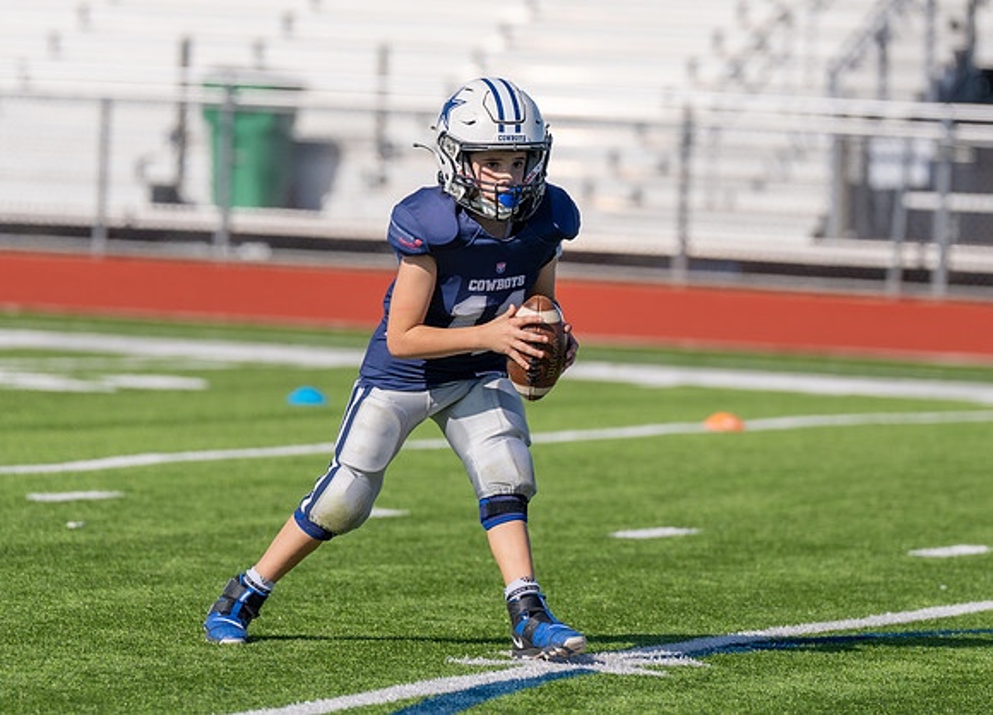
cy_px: 310
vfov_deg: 4.8
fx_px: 8533
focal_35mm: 302
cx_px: 518
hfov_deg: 6.7
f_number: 3.5
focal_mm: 200
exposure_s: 1/2000
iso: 100
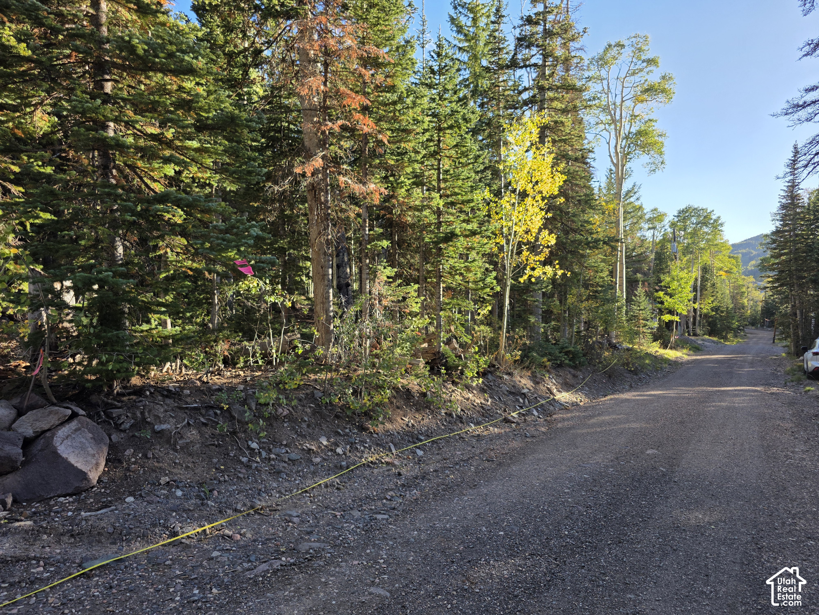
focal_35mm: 23
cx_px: 410
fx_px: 544
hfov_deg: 73.9
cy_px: 308
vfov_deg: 58.9
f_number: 1.7
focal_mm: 6.3
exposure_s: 1/1410
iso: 80
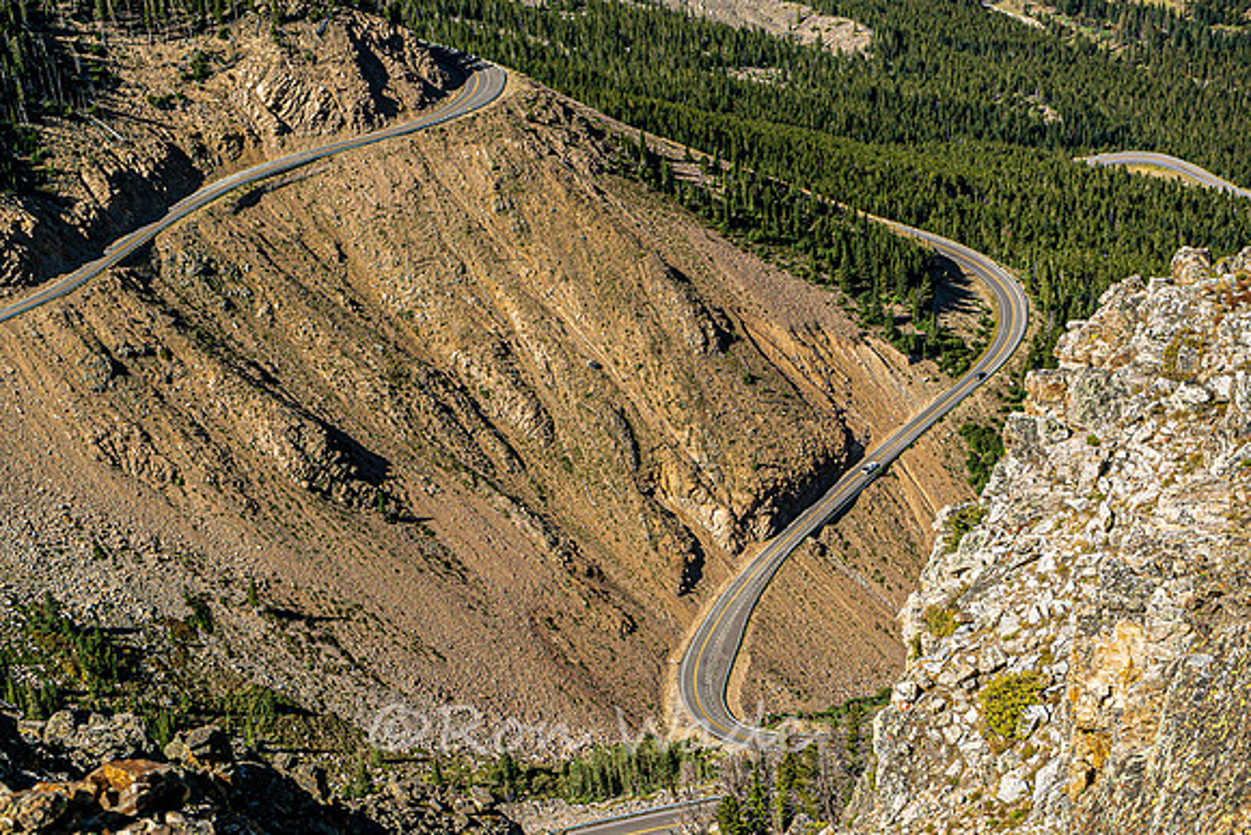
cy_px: 418
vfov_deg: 19.5
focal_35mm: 70
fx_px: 2433
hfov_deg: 28.8
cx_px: 626
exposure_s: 1/2000
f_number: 7.1
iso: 400
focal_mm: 70
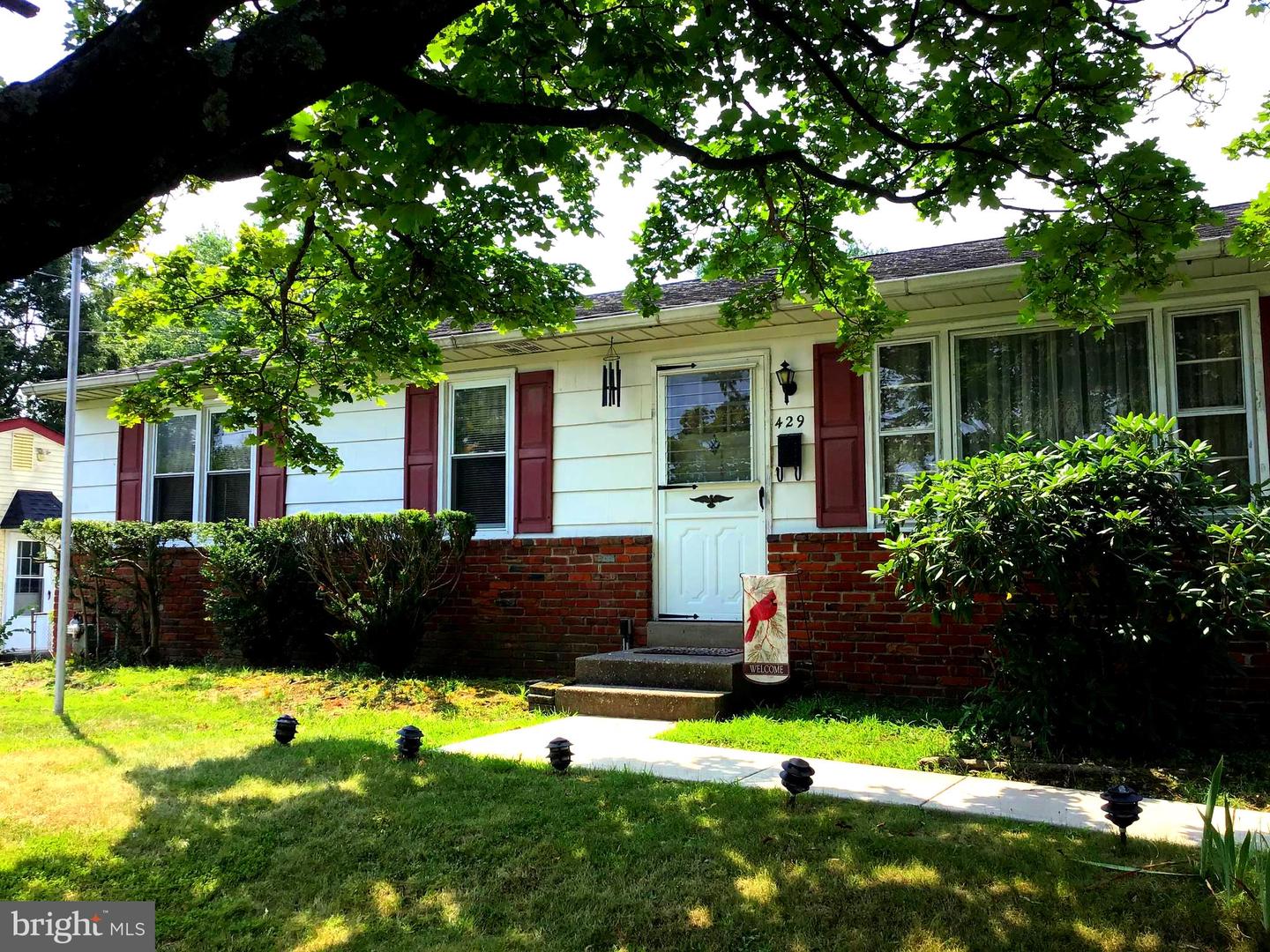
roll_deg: -0.3
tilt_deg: +3.9
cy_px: 476
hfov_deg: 58.4
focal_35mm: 31
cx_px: 635
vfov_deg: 45.4
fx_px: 1137
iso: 25
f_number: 2.4
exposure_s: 1/491
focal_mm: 3.3
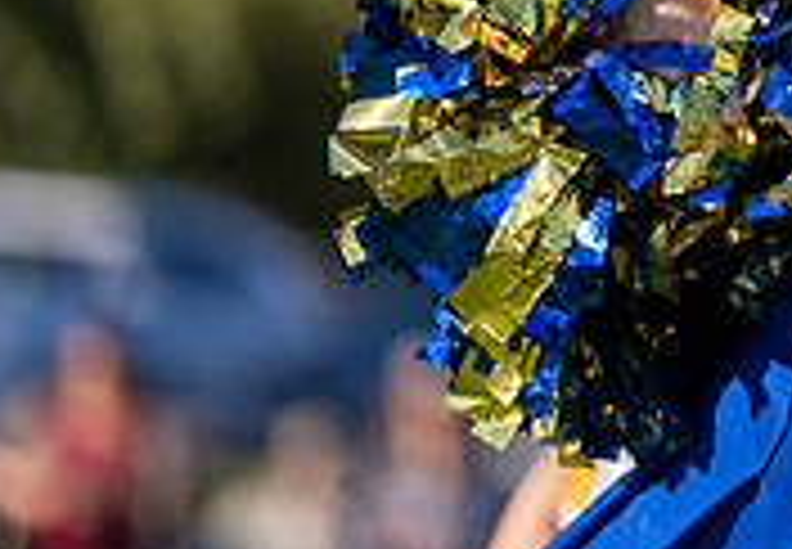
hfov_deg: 3.7
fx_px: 12160
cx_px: 1359
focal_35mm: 546
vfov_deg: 2.6
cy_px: -336
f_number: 2.8
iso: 100
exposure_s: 1/1250
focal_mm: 148
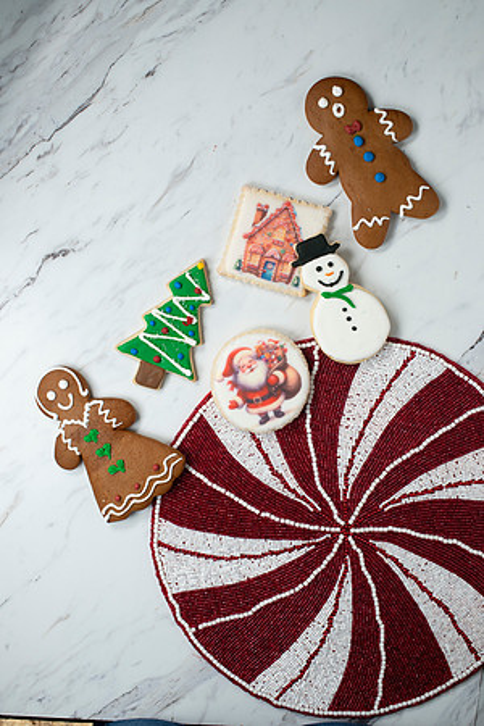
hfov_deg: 27.0
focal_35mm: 50
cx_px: 242
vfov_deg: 39.6
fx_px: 1008
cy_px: 363
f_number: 8
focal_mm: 50
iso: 200
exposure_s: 1/200
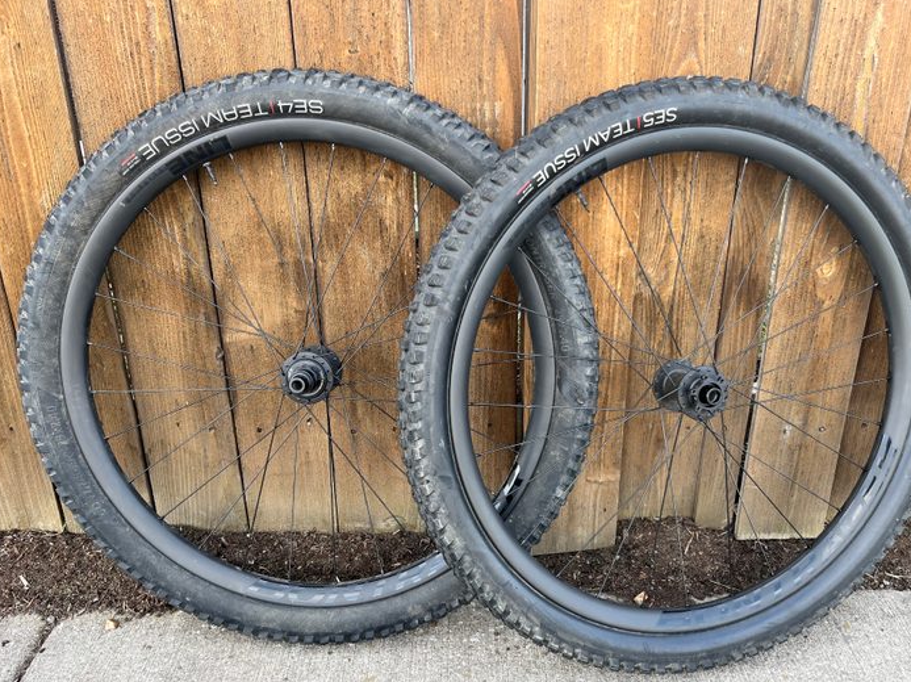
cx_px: 472
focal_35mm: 30
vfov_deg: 46.7
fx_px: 789
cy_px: 384
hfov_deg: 60.0
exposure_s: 1/122
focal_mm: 5.1
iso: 32
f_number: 1.6
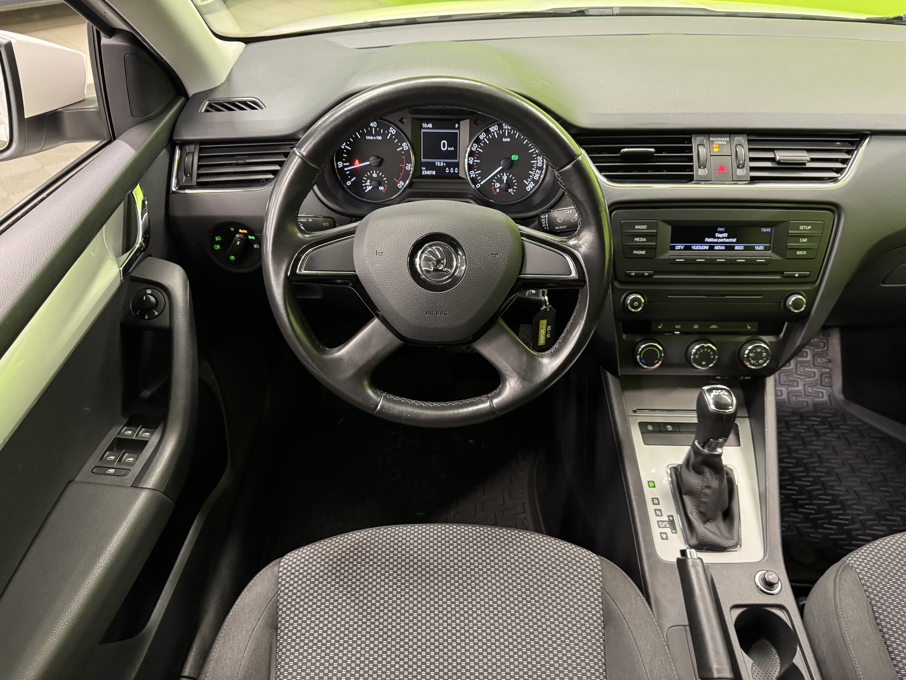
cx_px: 453
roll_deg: -0.2
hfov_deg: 71.6
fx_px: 628
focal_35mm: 24
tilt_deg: -38.9
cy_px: 340
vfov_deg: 56.8
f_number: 1.78
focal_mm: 6.76
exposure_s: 1/33
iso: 800
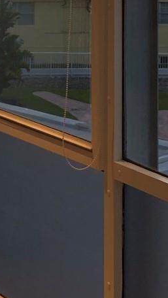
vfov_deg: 19.1
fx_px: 846
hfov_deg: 11.3
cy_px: -38
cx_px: 97
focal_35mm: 107
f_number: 1.8
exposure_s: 1/120
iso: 20
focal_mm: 3.99
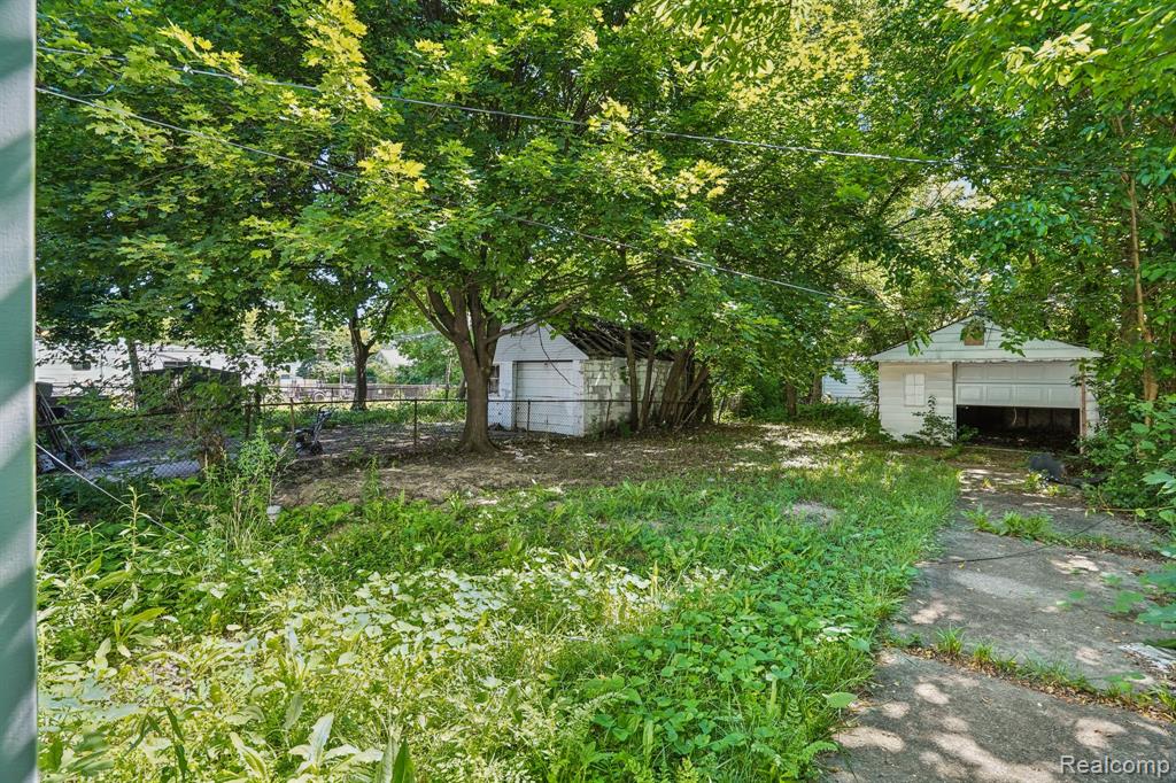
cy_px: 392
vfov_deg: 73.7
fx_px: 522
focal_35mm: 16
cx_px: 588
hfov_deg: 96.8
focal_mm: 16
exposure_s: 1/60
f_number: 8
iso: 400
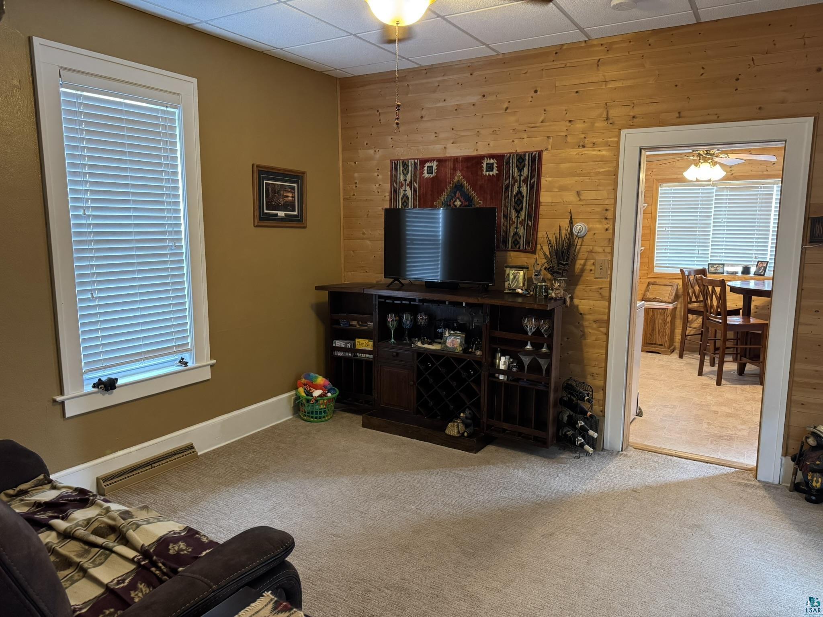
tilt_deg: -8.6
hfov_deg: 71.6
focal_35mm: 24
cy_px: 308
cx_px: 412
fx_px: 571
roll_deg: -0.8
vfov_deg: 56.8
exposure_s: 1/60
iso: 640
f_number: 1.78
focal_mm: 6.76
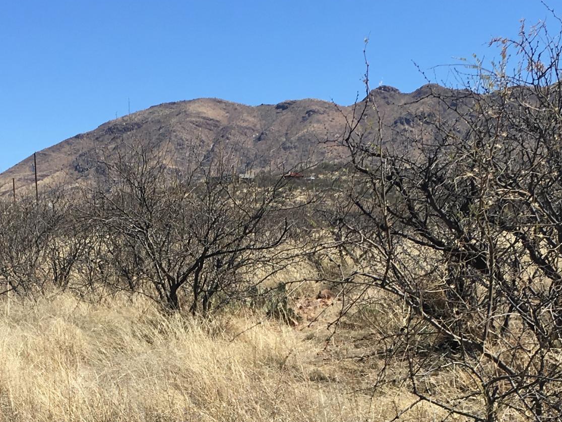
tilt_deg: -7.1
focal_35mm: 78
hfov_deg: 25.0
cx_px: 224
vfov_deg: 18.3
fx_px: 1267
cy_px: 440
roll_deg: -0.3
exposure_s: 1/1637
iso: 25
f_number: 2.2
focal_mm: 4.15
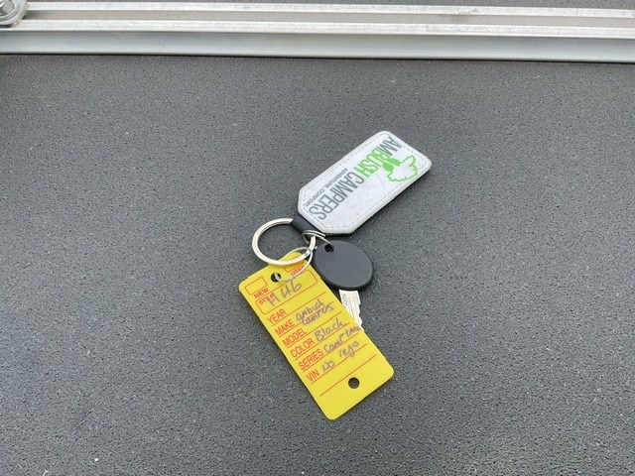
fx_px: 532
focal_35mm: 29
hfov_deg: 61.7
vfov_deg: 48.2
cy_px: 238
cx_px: 318
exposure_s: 1/912
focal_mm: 3
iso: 16
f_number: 1.8
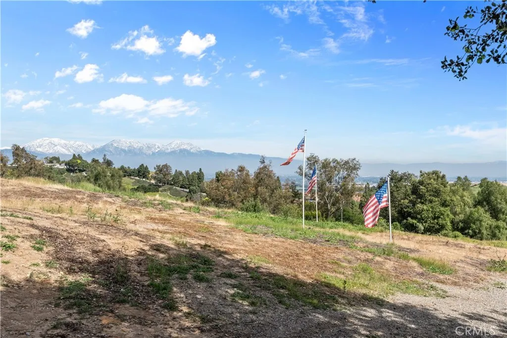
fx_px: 479
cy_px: 169
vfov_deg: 38.9
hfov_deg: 55.8
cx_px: 254
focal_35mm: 34
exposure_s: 1/1600
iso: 400
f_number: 9
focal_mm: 34
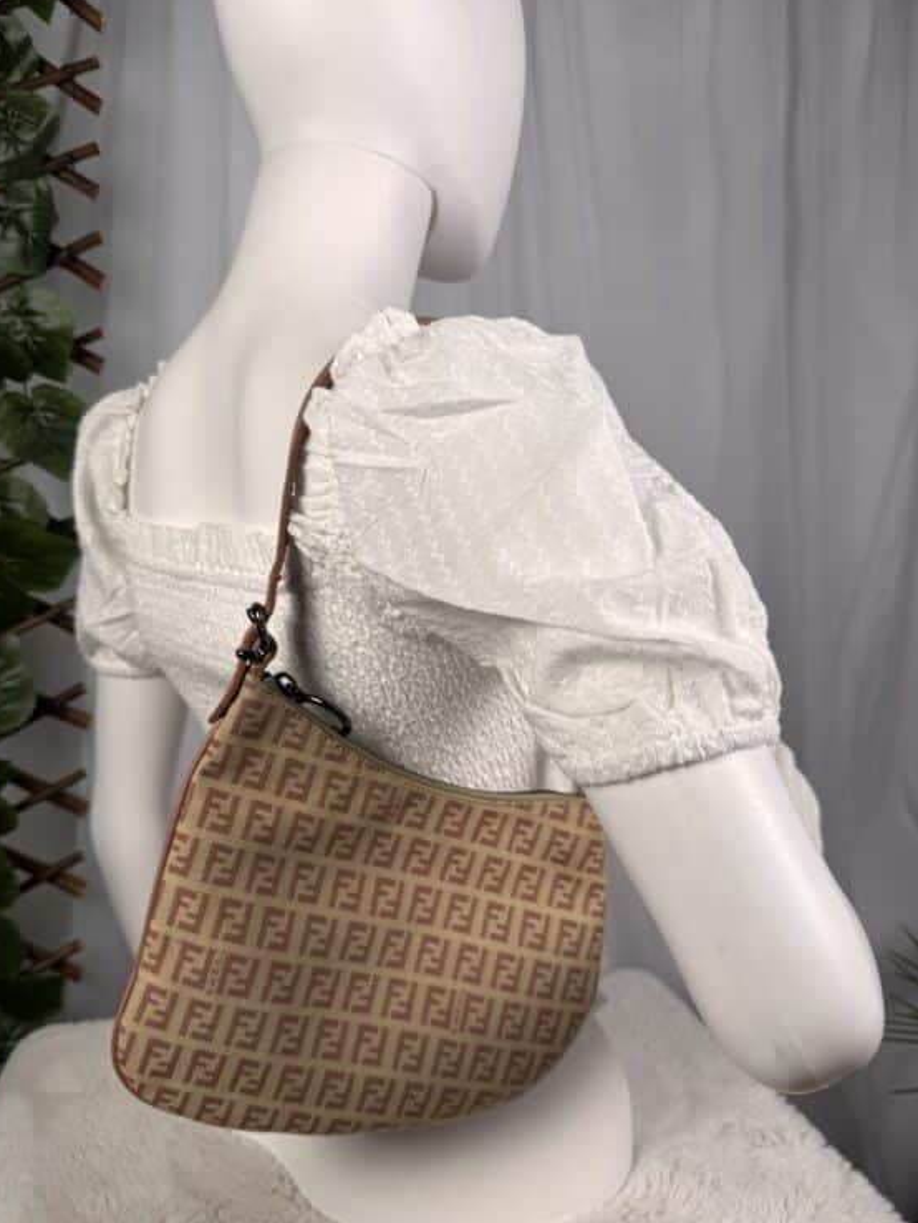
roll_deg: -0.2
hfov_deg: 53.0
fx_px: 919
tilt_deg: -6.1
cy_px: 655
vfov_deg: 67.2
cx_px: 424
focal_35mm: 26
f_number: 1.78
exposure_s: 1/412
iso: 80
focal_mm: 6.76
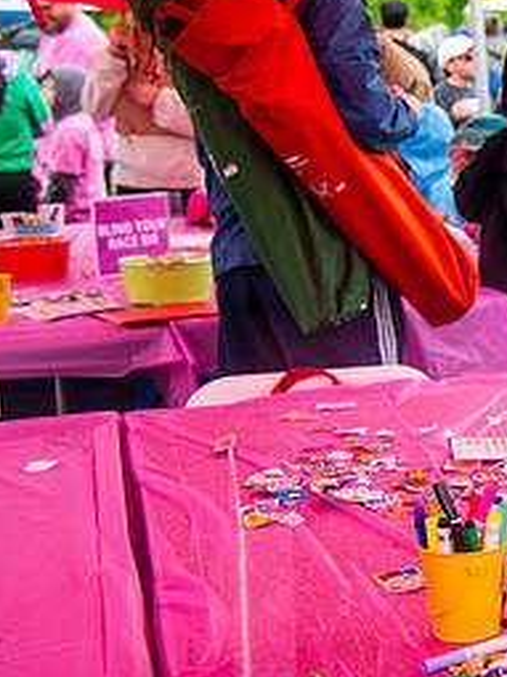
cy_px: 303
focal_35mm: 83
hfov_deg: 16.3
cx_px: 746
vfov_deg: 23.6
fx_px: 1622
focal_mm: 38
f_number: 4
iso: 2000
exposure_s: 1/200
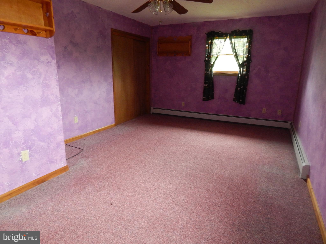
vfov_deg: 58.9
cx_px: 163
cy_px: 122
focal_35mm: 23
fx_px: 217
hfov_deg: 73.9
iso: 400
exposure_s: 1/13
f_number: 3
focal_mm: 4
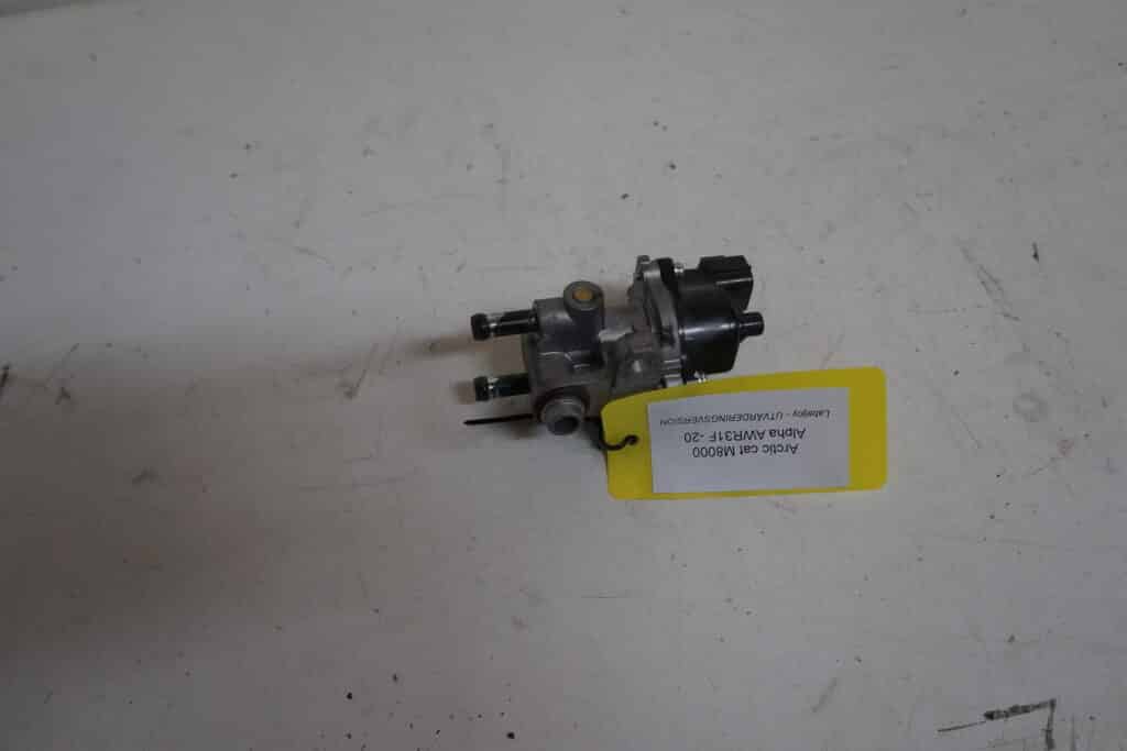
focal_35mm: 28
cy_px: 376
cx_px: 564
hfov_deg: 64.5
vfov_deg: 45.7
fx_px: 892
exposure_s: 1/60
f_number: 5
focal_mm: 19
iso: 800
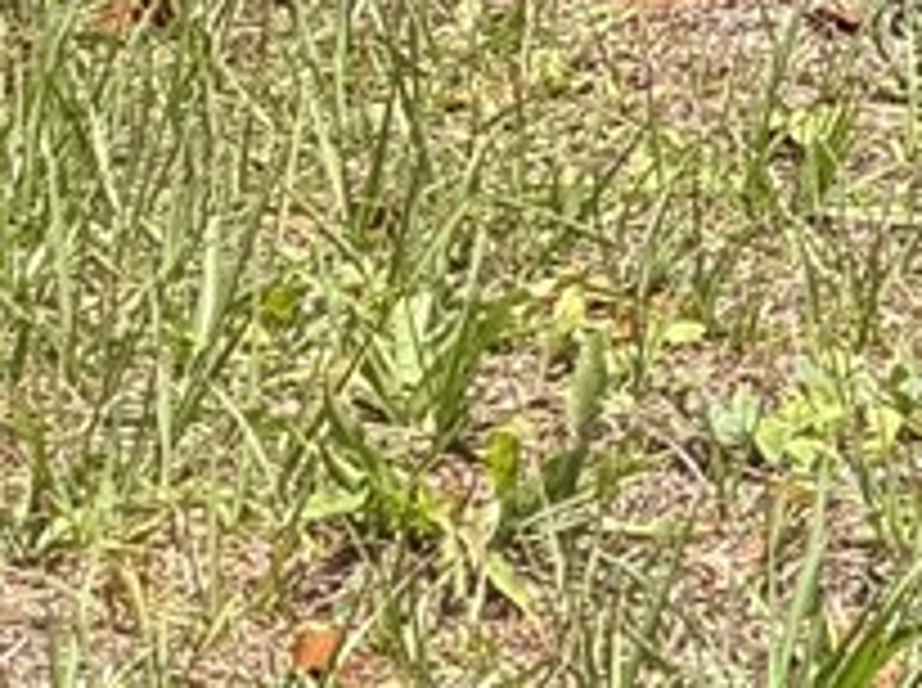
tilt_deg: -6.8
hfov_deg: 2.5
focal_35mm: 782
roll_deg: -1.6
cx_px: -265
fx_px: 20792
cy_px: -1385
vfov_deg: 1.9
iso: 50
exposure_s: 1/638
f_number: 2.8
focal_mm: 16.89
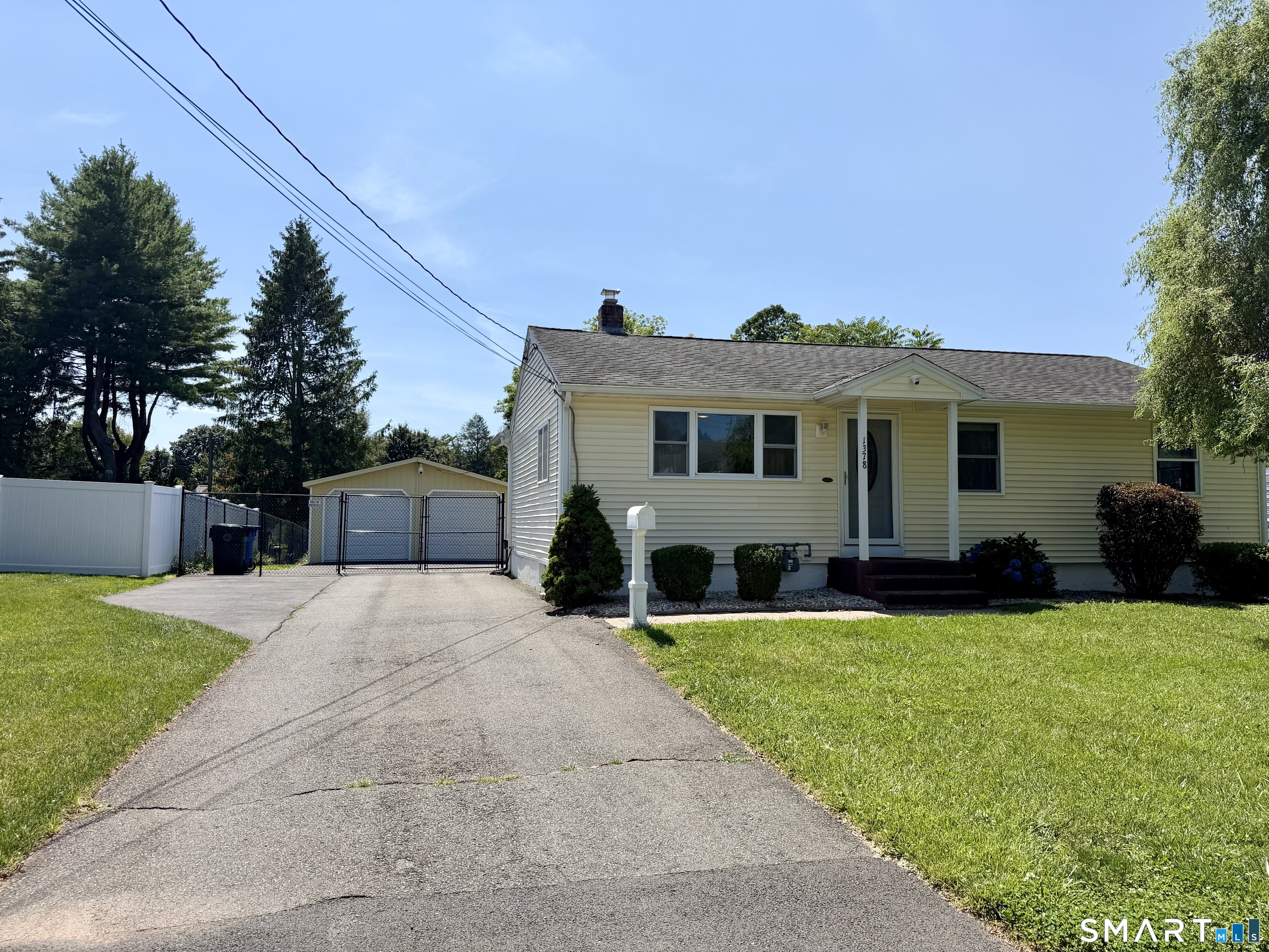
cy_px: 476
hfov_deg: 71.6
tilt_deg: +3.2
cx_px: 634
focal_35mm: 24
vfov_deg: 56.8
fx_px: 880
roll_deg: +0.0
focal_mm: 6.76
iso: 80
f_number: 1.78
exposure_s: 1/5319
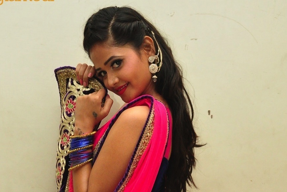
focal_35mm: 93
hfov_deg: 21.9
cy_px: 283
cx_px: 140
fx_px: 741
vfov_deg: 13.9
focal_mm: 30
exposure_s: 1/125
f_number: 7.1
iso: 1600
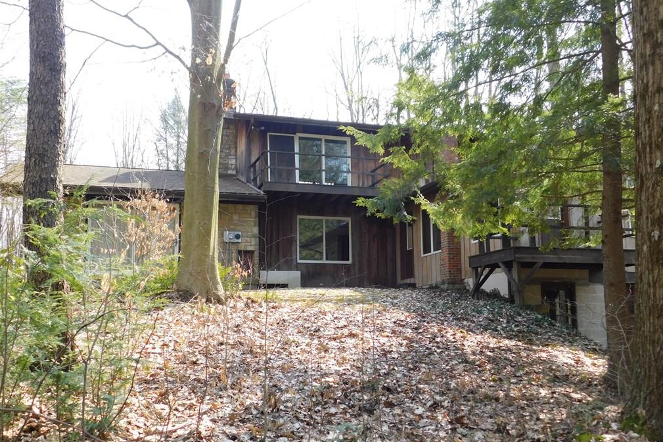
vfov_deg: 35.1
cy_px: 231
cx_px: 336
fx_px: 700
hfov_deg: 50.7
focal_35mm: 38
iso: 125
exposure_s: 1/200
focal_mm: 6.3
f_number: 3.5
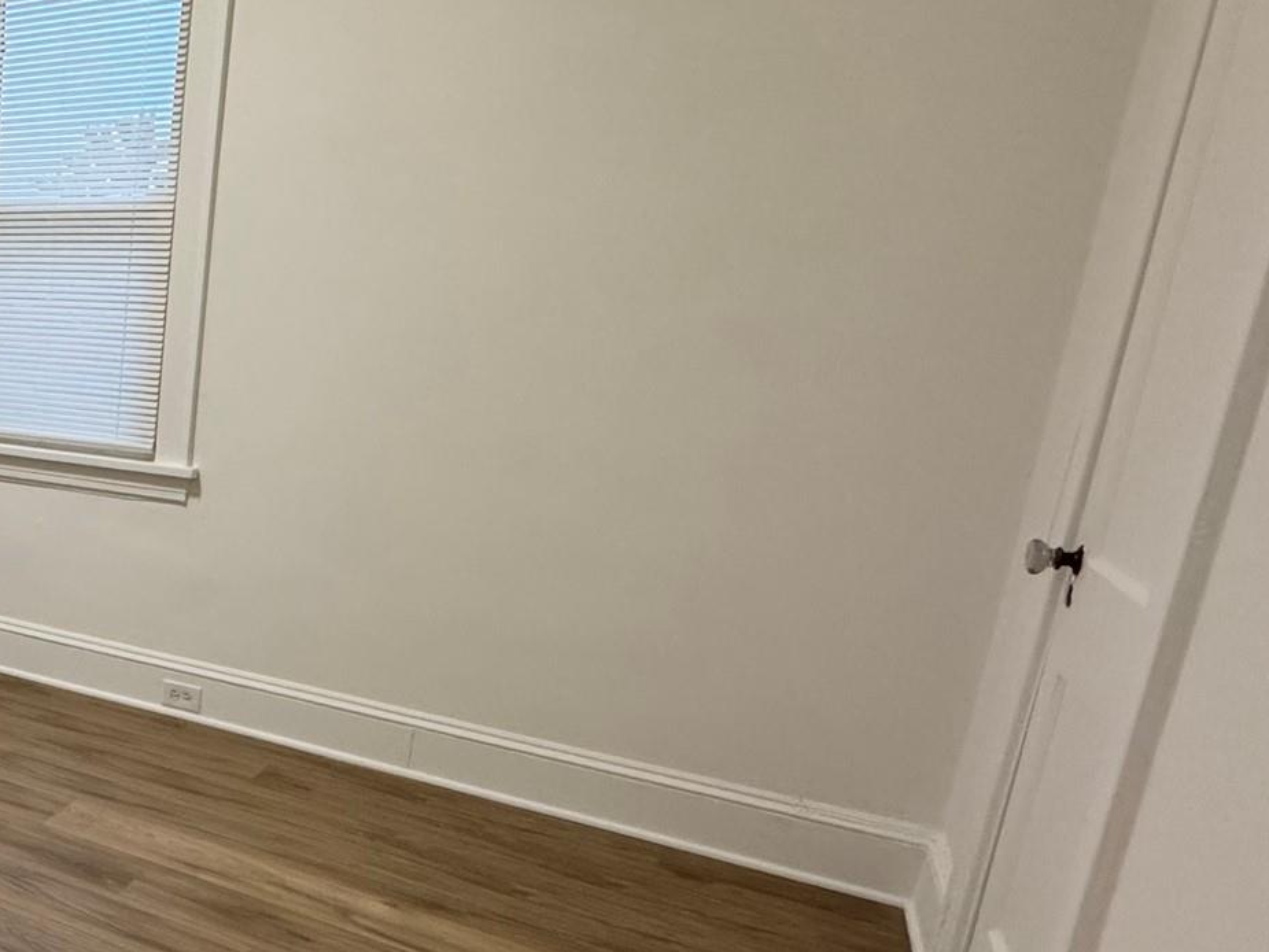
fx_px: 1137
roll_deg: -2.5
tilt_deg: -13.5
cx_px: -78
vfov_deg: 45.3
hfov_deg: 45.9
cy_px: 558
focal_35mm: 31
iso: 320
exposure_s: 1/120
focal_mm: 2.22
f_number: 2.2
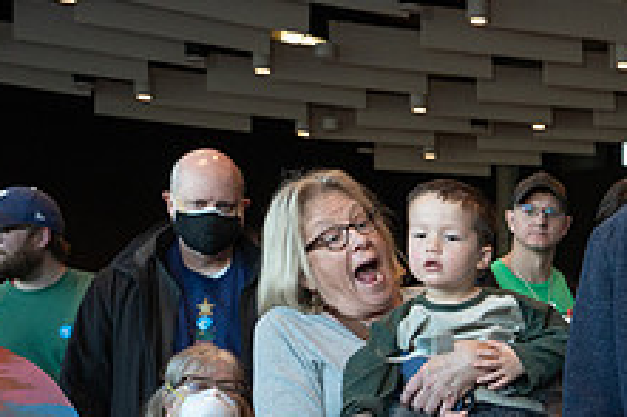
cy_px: 423
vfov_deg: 16.7
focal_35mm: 80
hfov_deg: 23.4
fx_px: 1392
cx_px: 731
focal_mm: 28
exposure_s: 1/160
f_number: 6.3
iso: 2000
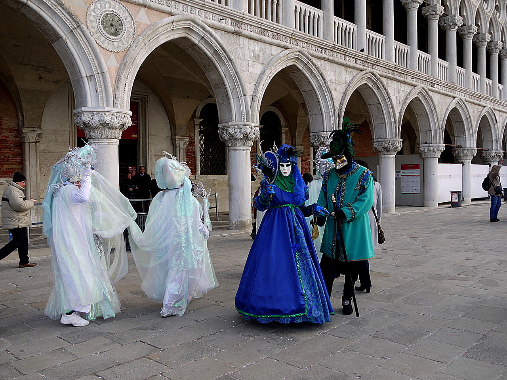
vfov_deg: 44.2
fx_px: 469
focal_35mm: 32
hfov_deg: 56.8
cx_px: 254
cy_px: 190
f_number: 5
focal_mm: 16
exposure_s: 1/160
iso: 100
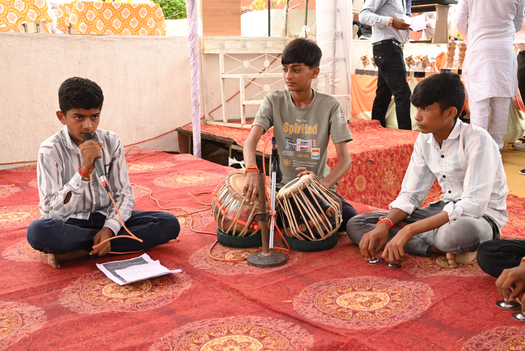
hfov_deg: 47.4
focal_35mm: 41
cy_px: 176
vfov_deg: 32.7
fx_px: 598
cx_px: 262
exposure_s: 1/160
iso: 800
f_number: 6.3
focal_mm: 41
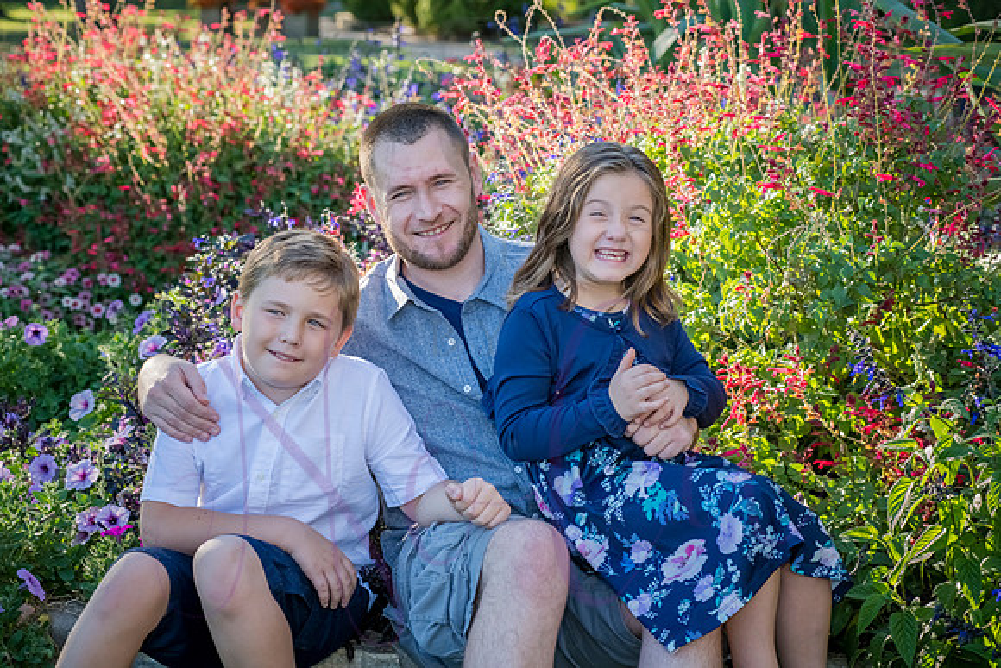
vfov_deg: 14.9
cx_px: 500
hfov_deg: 22.1
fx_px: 2559
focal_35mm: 92
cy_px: 334
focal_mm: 92
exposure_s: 1/320
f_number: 8
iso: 800
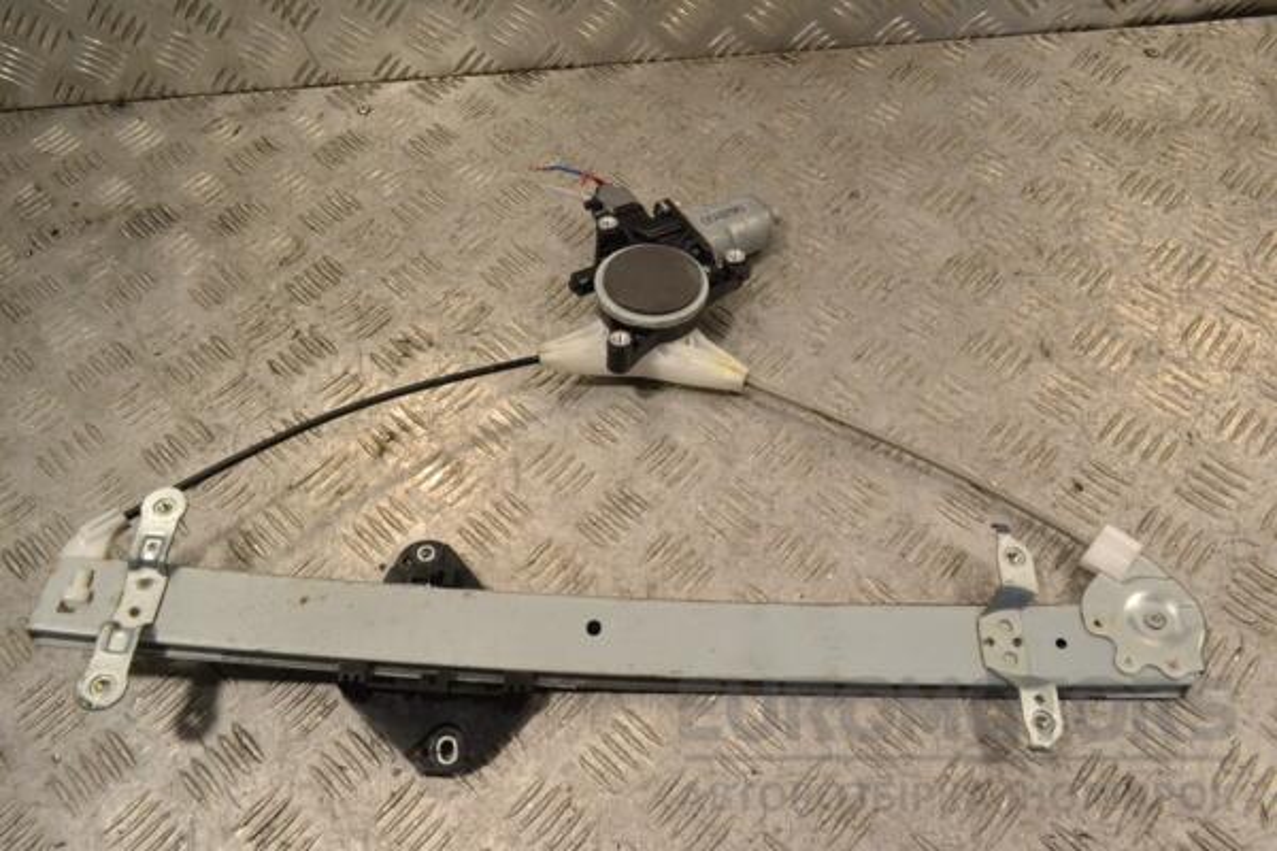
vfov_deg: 47.9
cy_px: 426
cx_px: 638
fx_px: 958
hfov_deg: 67.4
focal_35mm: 27
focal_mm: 18
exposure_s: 1/400
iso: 3200
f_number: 10
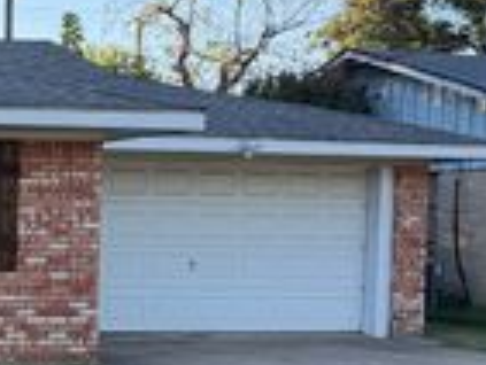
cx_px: -262
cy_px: 263
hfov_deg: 19.7
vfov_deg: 17.3
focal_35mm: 85
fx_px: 1194
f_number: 1.78
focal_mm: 6.76
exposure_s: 1/1091
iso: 100
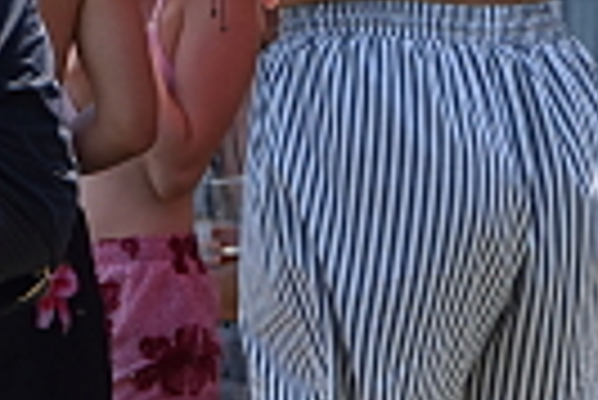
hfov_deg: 2.8
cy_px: 321
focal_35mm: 721
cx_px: -589
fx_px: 11990
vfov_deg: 1.9
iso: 400
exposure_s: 1/1250
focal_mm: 80
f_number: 5.3
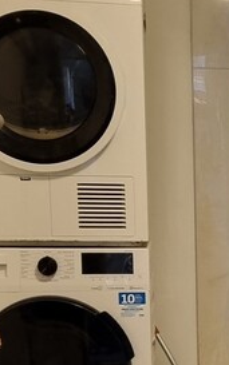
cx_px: 393
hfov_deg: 11.1
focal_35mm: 111
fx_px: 1107
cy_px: 382
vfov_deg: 18.2
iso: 250
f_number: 1.8
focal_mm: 5.4
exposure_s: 1/50
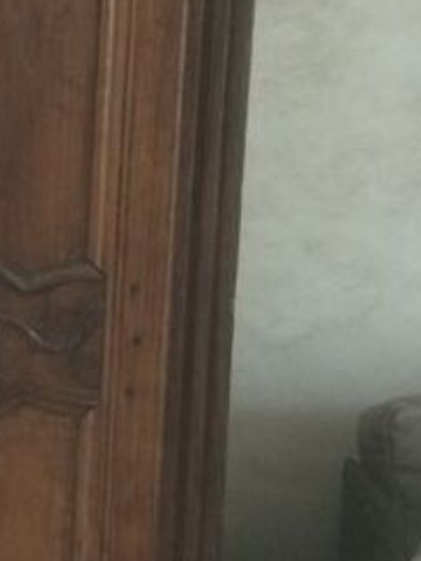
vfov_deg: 16.4
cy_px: 84
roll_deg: -1.1
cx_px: -364
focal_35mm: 119
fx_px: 1928
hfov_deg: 11.5
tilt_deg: -10.9
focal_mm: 4.15
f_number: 2.2
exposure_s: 1/33
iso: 200
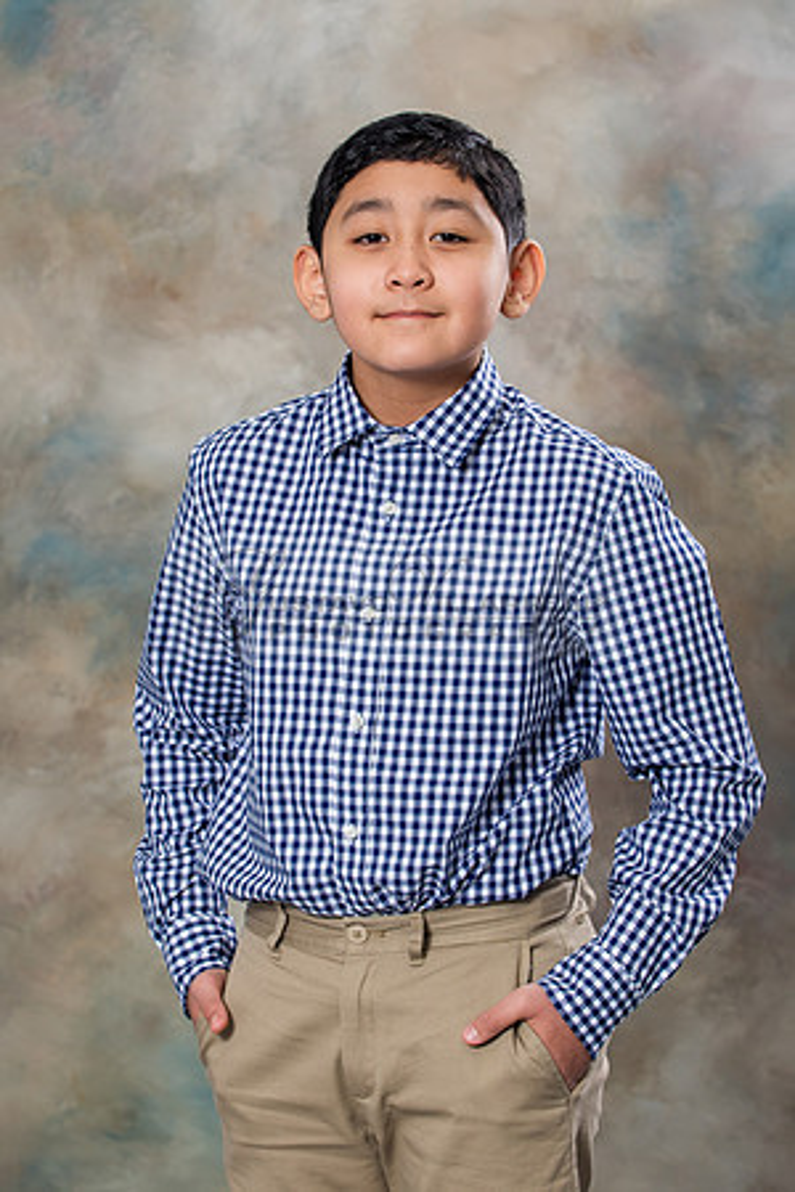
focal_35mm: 141
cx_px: 410
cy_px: 542
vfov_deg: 14.6
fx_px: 4657
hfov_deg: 9.8
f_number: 5
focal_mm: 86
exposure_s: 1/125
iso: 100
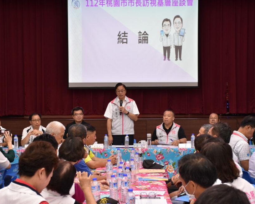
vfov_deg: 19.3
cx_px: 127
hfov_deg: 24.0
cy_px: 99
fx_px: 601
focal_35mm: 80
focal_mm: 45
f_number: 6.3
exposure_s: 1/80
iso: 1000
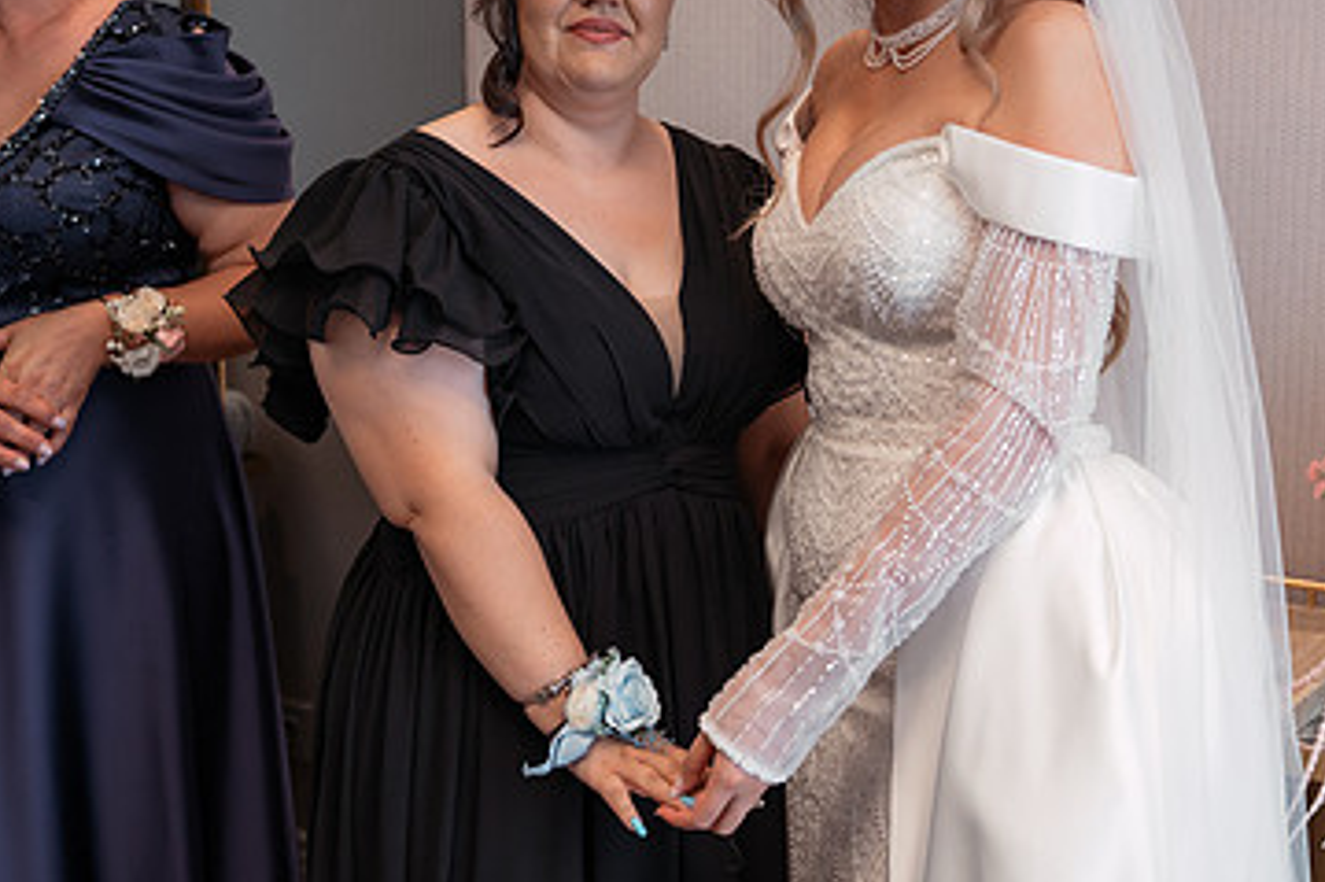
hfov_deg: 36.1
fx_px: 2023
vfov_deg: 24.5
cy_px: 328
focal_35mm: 55
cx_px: 816
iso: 640
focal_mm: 34
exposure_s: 1/200
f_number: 2.8
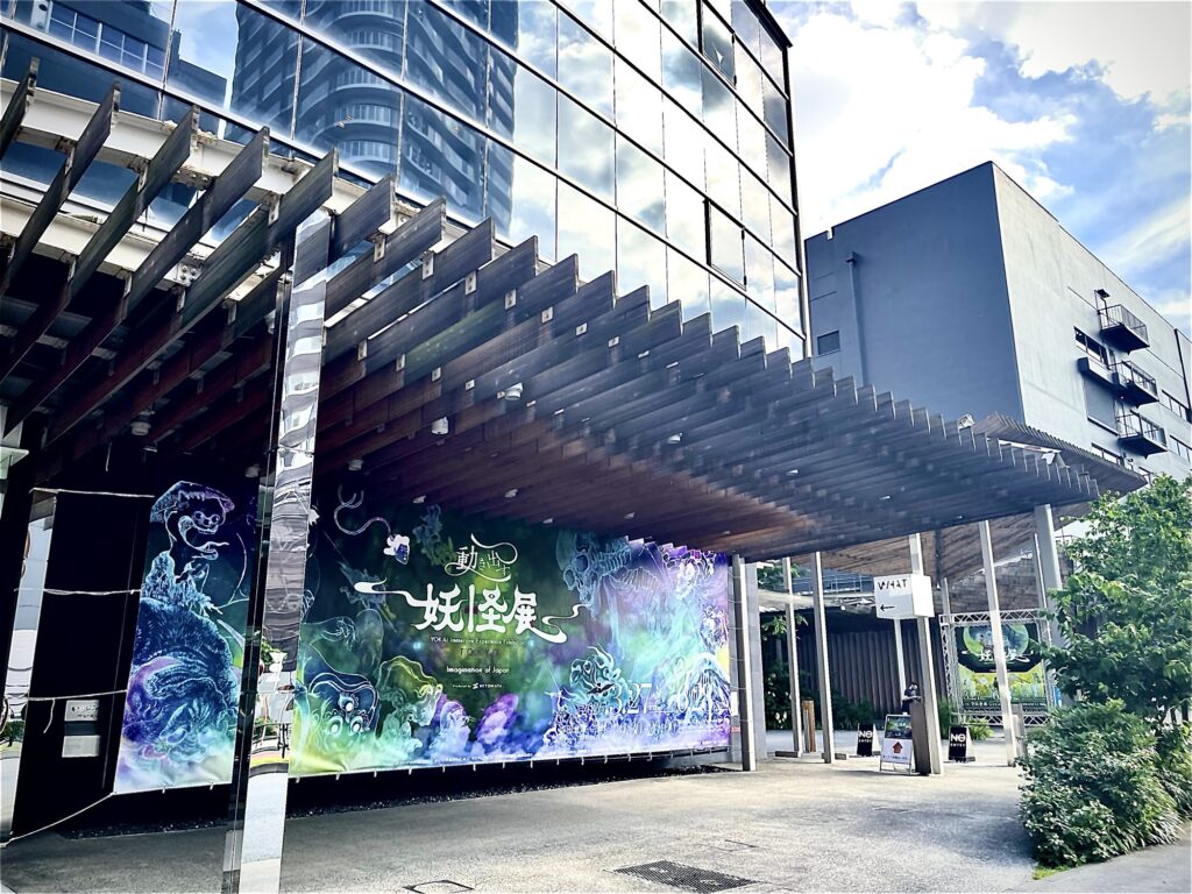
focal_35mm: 25
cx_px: 596
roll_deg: +0.2
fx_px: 861
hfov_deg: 69.4
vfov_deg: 54.9
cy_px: 447
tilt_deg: +13.6
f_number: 1.6
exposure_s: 1/550
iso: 32
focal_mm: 5.1
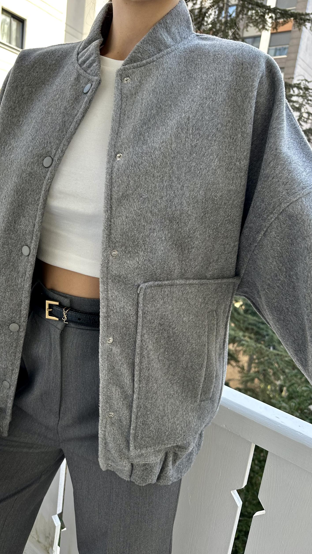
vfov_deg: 69.9
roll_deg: -6.6
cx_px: 115
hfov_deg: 42.5
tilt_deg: -13.5
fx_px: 397
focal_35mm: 27
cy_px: 279
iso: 80
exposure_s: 1/331
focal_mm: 6.86
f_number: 1.78
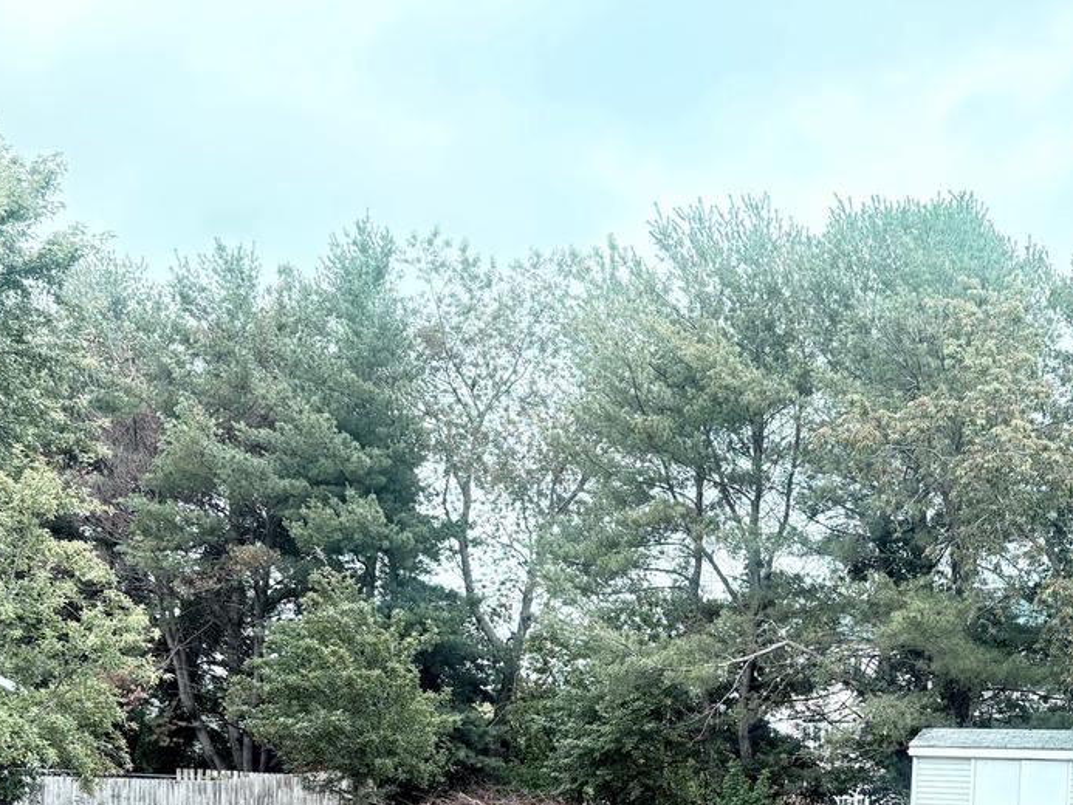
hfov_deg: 35.5
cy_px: 833
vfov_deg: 25.5
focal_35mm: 54
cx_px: 599
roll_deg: -2.8
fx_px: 1674
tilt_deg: -0.9
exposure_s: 1/618
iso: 64
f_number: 1.6
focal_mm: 5.96
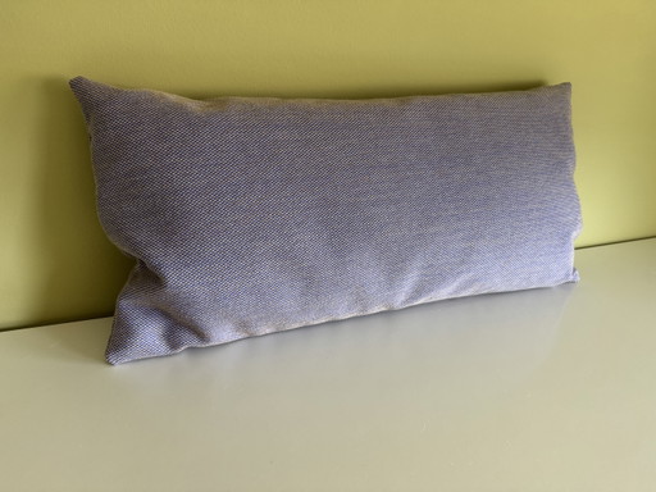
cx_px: 328
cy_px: 246
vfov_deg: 56.8
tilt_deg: -20.3
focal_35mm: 24
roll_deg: -0.6
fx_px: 455
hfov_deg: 71.6
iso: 200
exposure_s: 1/120
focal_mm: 6.76
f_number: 1.78
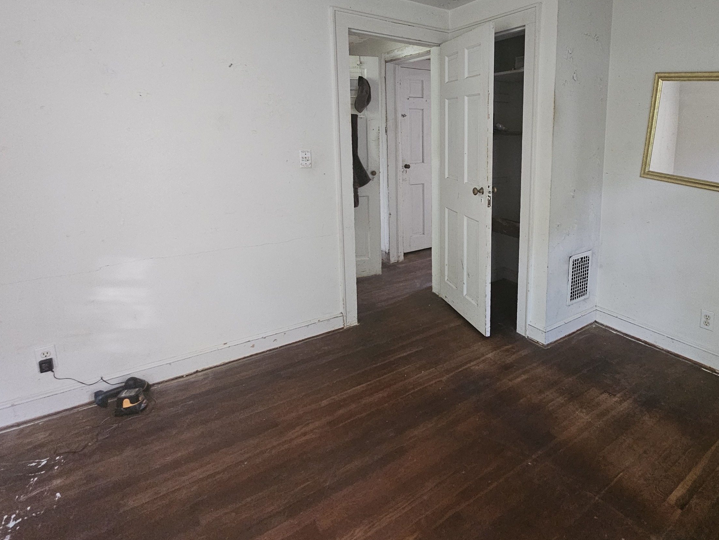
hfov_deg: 85.2
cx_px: 468
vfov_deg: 70.1
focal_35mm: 18
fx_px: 374
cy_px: 194
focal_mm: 2.2
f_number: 2.2
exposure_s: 1/30
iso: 500
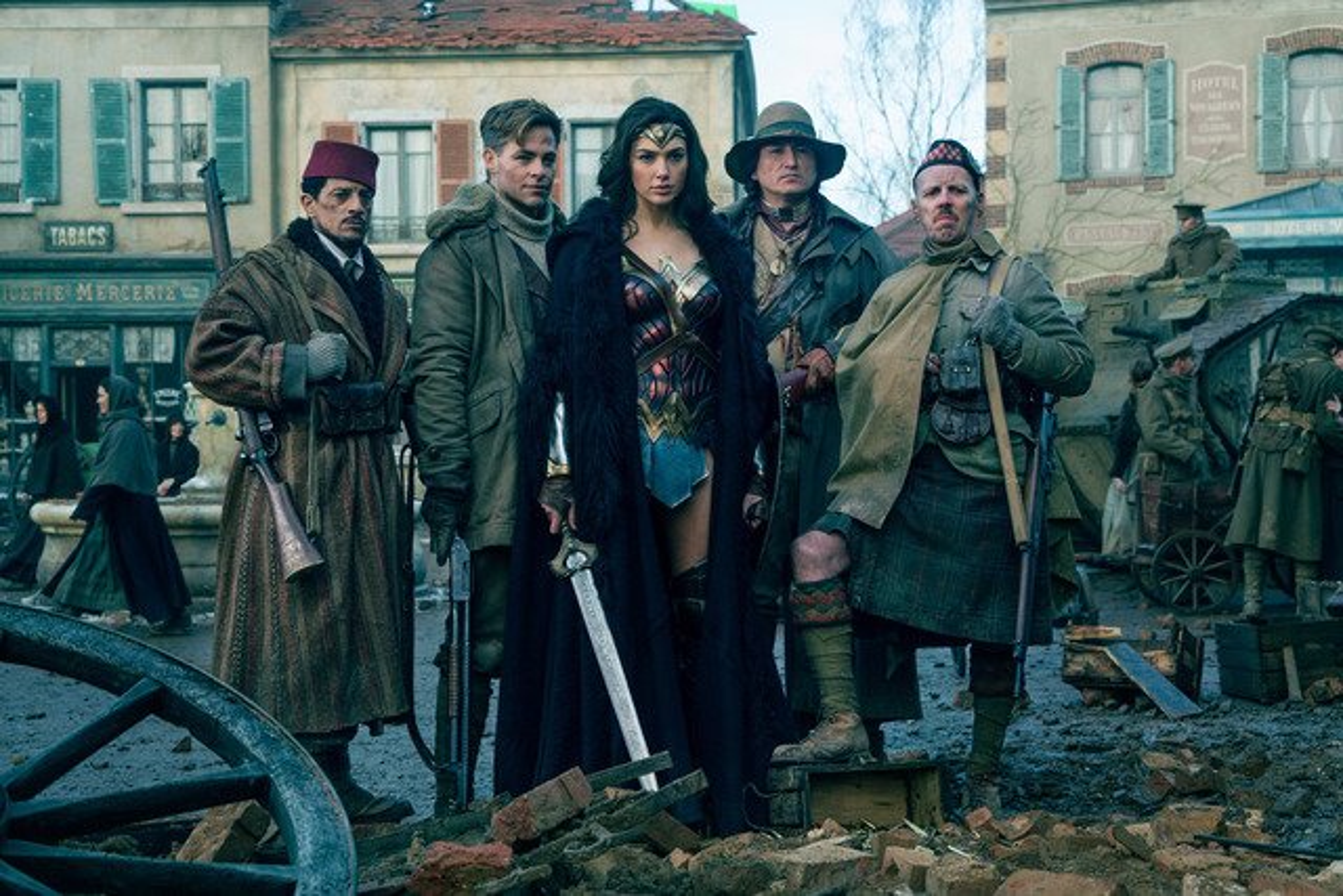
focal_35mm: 50
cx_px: 672
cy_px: 448
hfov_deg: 39.6
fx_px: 1866
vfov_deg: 27.0
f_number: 5.6
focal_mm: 50
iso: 250
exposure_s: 1/80
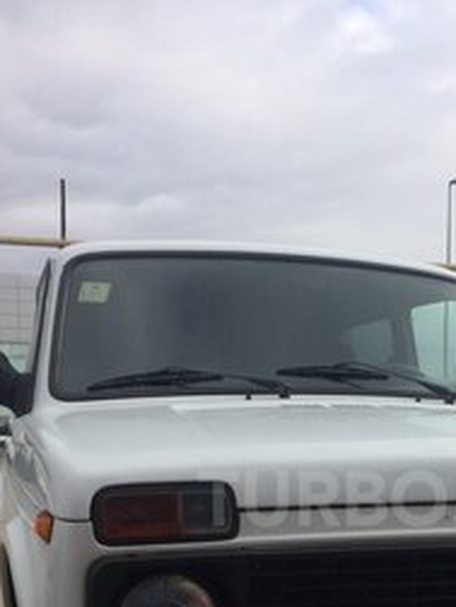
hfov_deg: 25.1
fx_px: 1001
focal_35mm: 57
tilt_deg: -7.4
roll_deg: +0.2
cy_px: 499
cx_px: 384
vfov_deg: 32.7
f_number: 2.2
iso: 32
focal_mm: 4.15
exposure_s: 1/1414
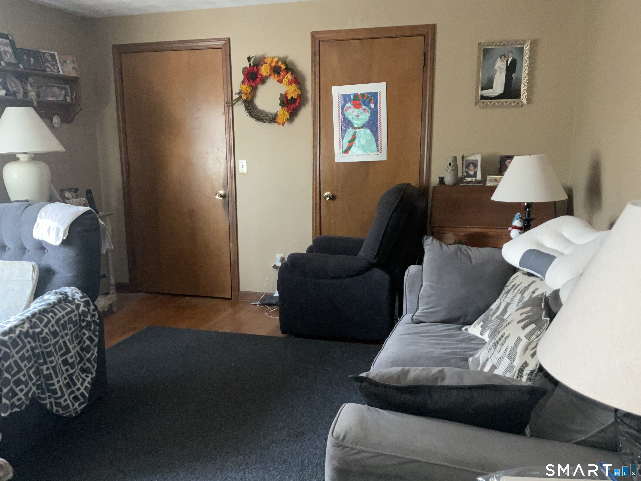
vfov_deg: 48.2
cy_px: 240
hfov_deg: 61.7
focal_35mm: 29
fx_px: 537
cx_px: 320
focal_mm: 3
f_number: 1.8
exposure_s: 1/60
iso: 125
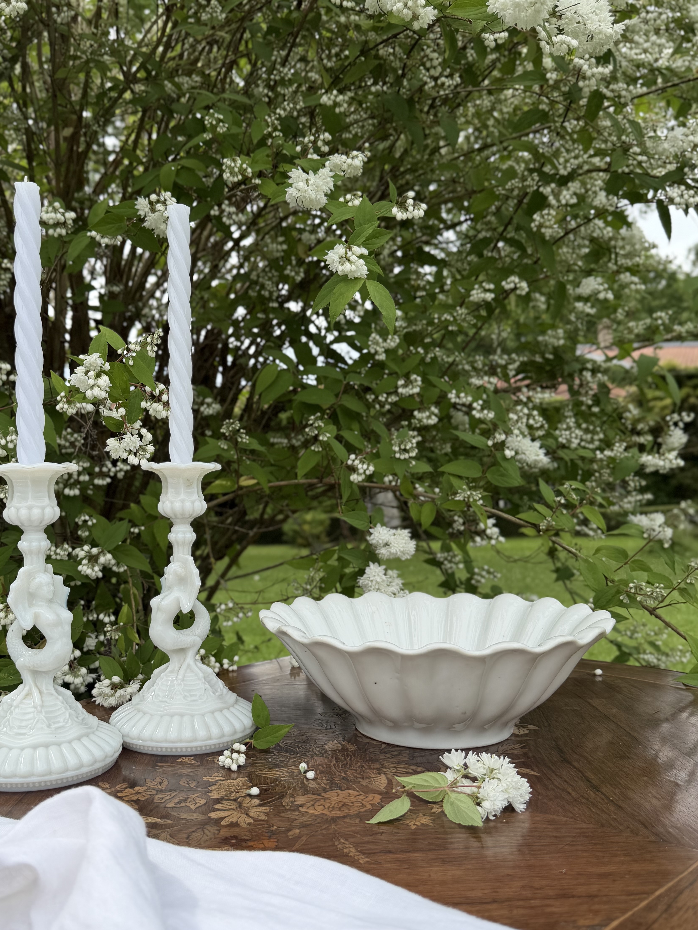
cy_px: 499
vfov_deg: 58.3
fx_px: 833
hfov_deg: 45.0
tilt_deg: +3.0
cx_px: 257
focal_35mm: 31
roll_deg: +2.3
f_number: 1.78
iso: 80
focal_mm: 6.76
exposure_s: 1/3279
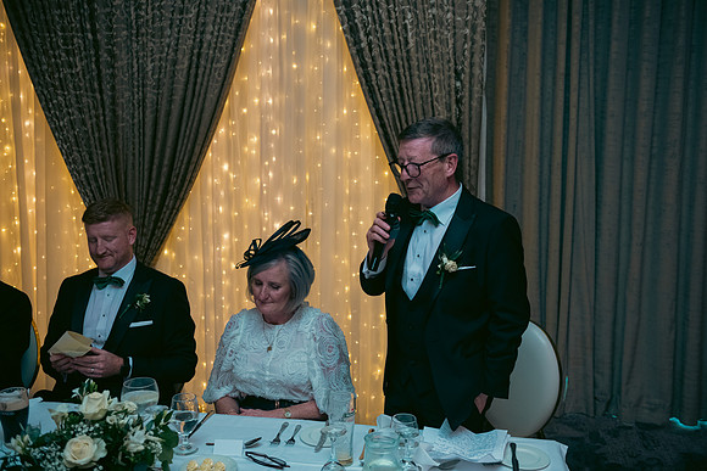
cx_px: 354
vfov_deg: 35.1
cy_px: 236
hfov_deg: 50.7
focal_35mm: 38
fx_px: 746
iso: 800
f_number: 3.5
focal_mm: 38
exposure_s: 1/160
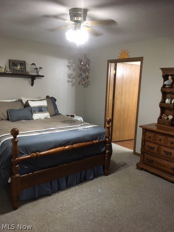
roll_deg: -2.1
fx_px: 194
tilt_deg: -9.4
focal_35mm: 29
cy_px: 116
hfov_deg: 48.2
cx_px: 87
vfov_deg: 61.7
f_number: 2.2
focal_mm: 4.15
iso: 200
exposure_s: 1/20
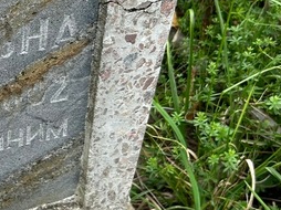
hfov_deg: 22.4
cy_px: 48
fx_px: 665
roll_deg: +2.5
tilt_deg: -31.5
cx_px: -37
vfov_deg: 17.8
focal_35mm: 82
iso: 32
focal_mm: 5.7
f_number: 1.5
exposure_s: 1/123
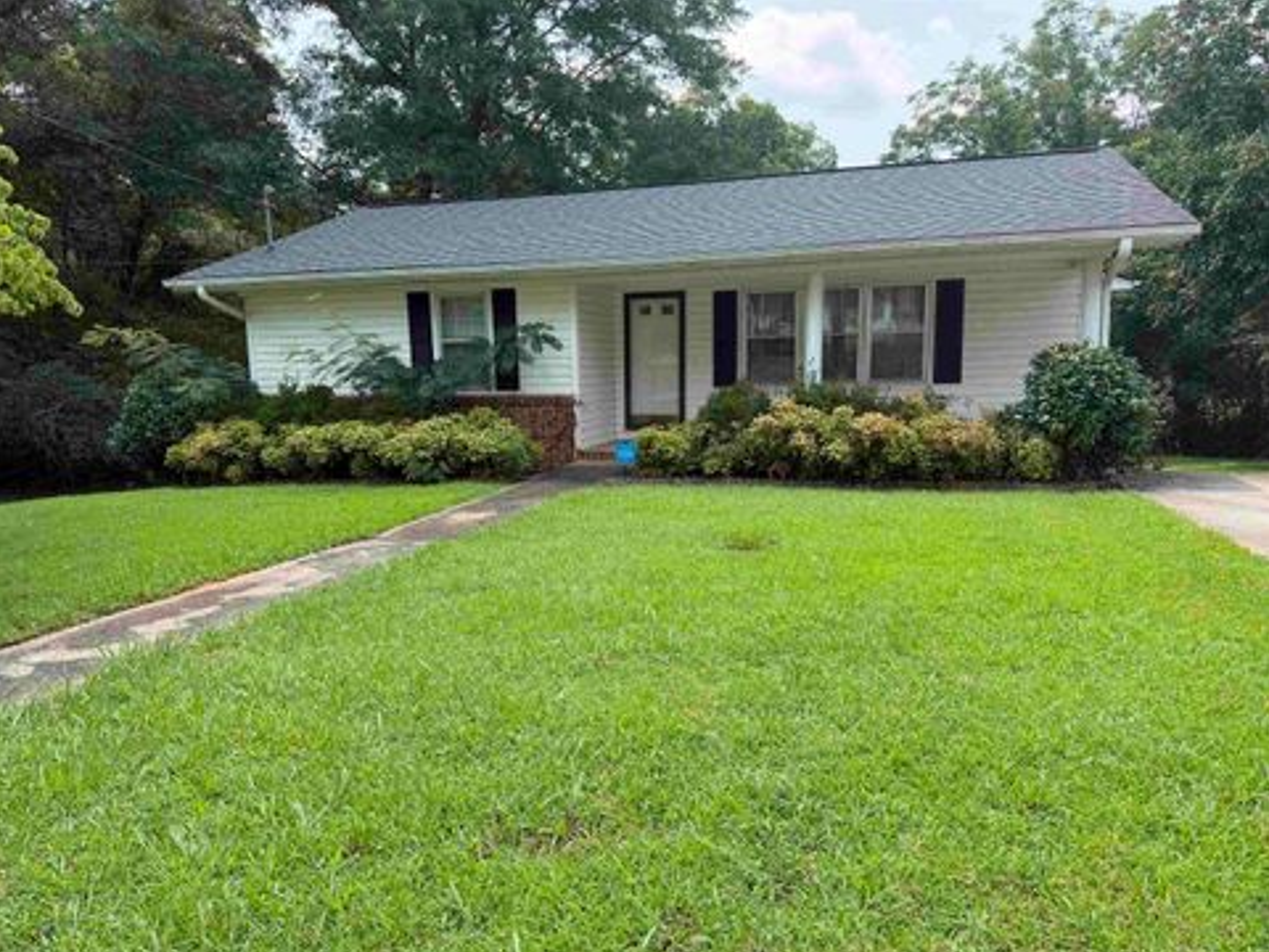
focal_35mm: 25
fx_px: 916
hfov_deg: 69.4
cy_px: 493
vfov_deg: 54.9
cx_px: 611
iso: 80
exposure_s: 1/1553
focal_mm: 6.76
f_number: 1.78
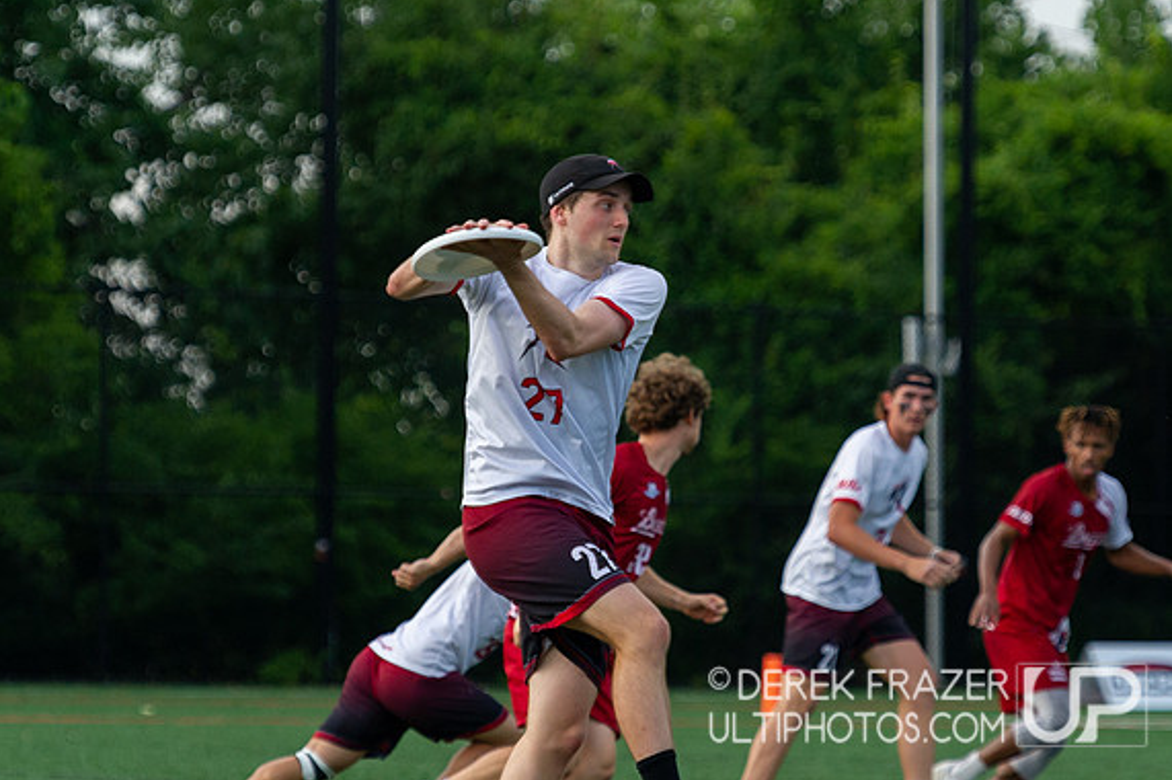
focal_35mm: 290
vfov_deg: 4.7
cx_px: 623
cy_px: 430
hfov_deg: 7.1
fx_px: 9435
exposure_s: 1/1600
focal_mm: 175
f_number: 4
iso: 1000
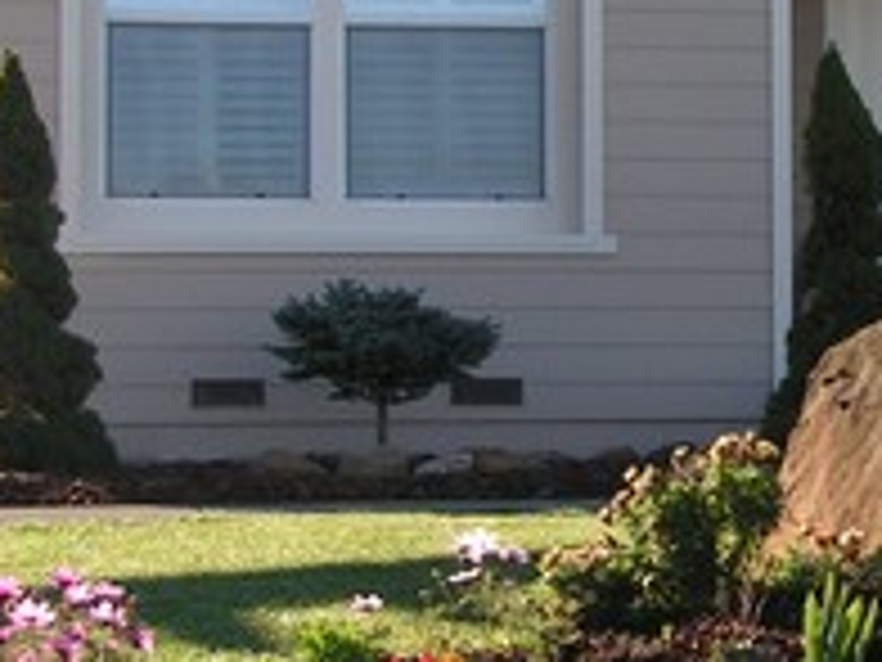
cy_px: 288
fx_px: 3159
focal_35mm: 124
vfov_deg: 12.0
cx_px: 702
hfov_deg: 15.8
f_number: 5.6
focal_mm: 5.8
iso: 50
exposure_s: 1/160
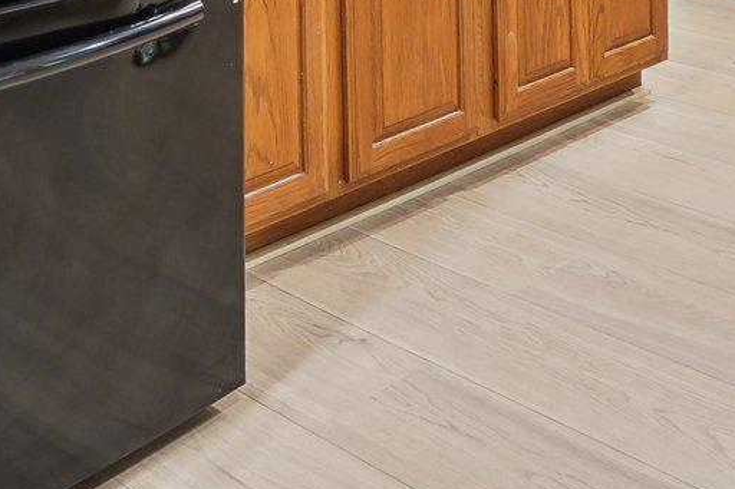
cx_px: 590
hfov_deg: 30.6
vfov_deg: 17.8
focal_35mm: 64
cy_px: -339
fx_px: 1306
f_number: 5
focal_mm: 16
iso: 640
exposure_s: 1/25
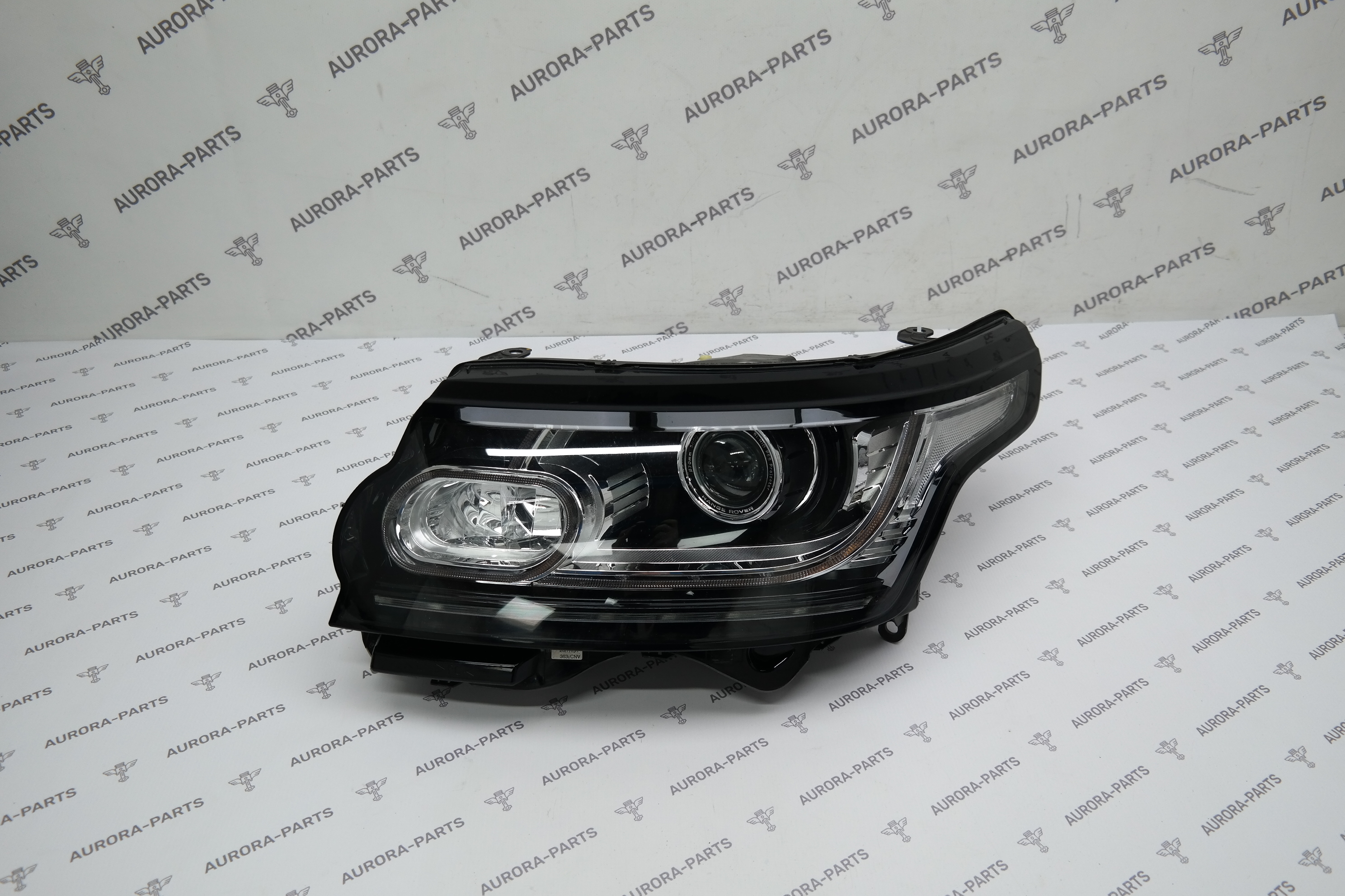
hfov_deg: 67.4
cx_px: 672
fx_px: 1009
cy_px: 448
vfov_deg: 47.9
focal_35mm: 27
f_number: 3.5
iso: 100
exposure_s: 1/80
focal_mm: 18
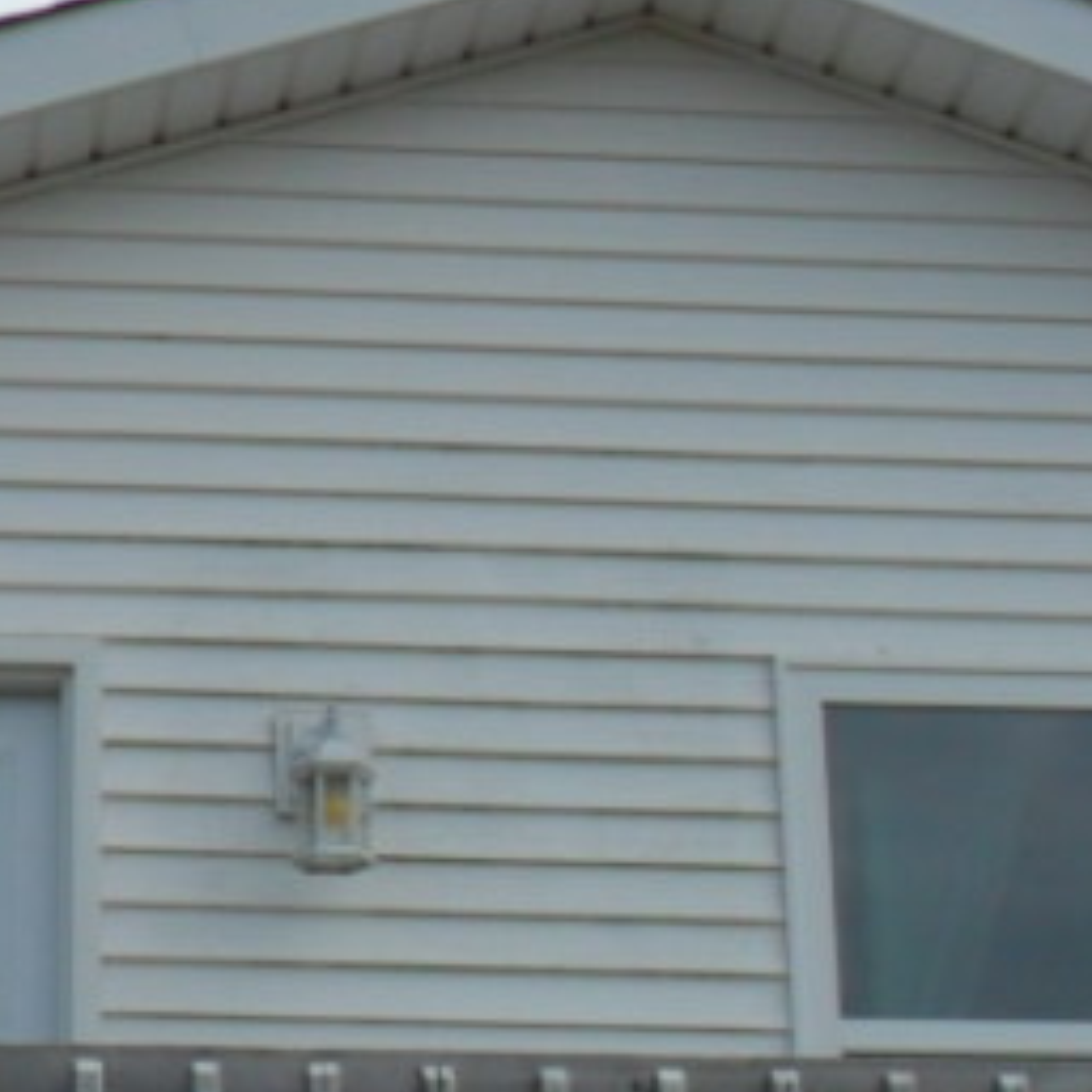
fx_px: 3926
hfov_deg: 15.8
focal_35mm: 110
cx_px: 276
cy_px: 854
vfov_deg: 15.7
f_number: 9.4
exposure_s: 1/250
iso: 80
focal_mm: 5.7
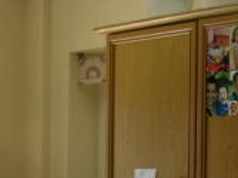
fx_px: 838
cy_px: 226
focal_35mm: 122
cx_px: 119
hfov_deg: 16.2
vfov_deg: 11.8
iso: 50
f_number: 3.5
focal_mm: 8.9
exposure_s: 1/72.9
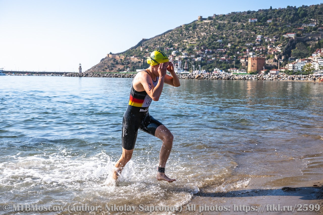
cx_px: 162
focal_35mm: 46
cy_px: 108
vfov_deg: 29.2
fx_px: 413
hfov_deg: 42.7
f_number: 7.1
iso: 200
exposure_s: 1/1000
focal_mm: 46
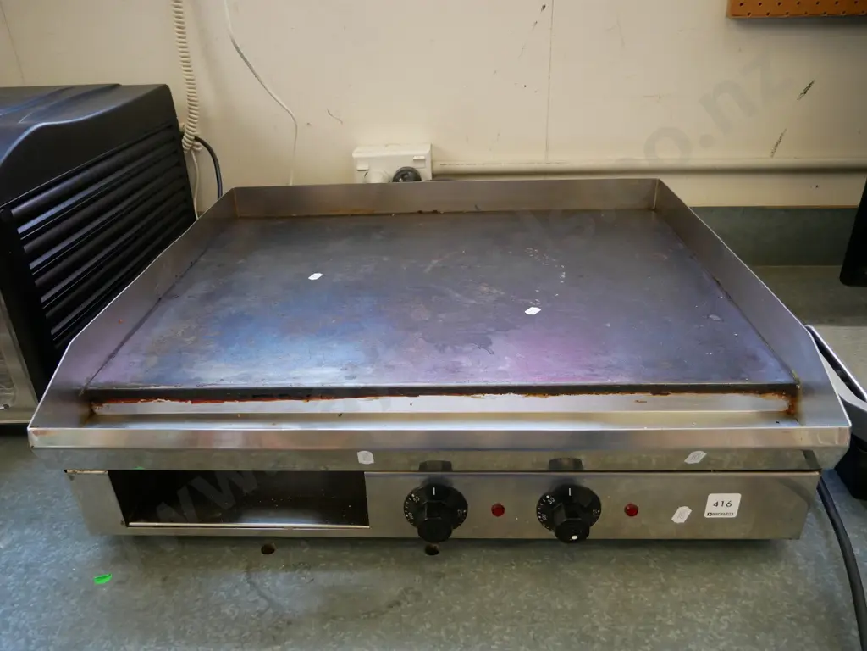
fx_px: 701
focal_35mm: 28
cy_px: 326
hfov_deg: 63.4
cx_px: 434
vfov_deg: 49.7
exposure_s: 1/60
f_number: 4
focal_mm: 14
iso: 640
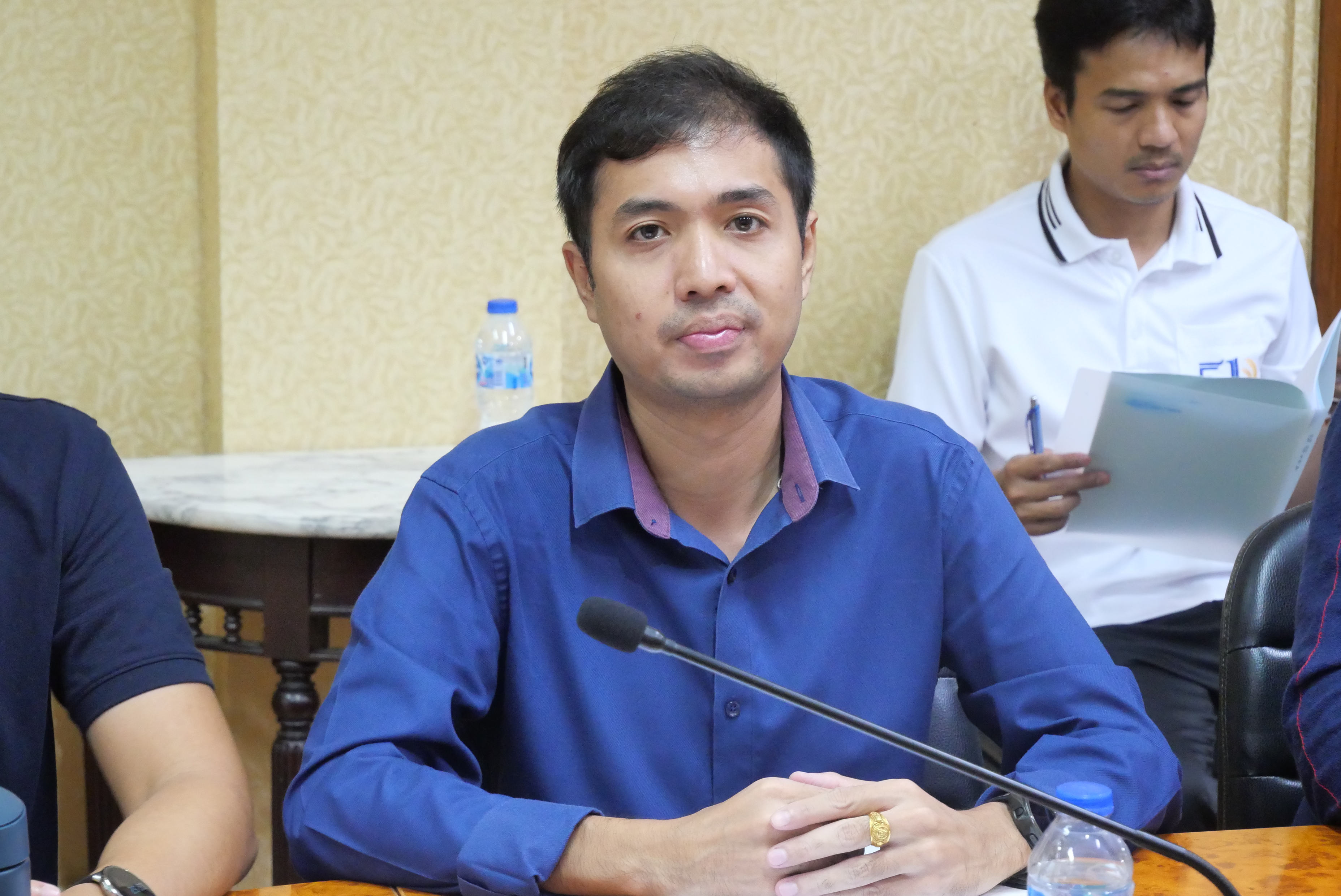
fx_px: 4025
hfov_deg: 18.9
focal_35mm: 108
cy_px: 448
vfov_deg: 12.7
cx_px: 670
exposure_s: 1/20
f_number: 5.6
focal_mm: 52
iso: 3200
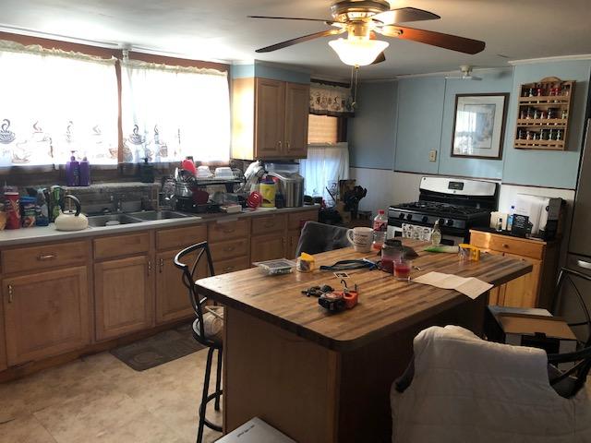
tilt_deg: -8.9
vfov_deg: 49.7
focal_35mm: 28
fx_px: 478
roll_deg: -2.6
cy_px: 222
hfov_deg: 63.4
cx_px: 296
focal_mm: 3.99
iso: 40
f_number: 1.8
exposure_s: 1/20
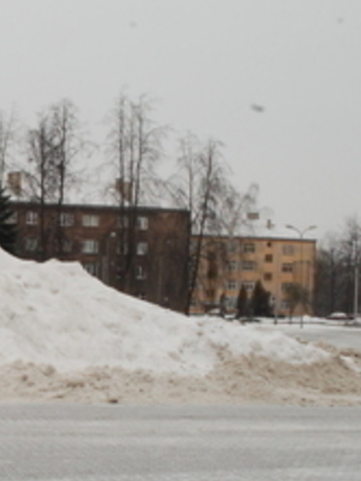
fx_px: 1001
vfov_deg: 26.9
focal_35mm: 72
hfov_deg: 19.2
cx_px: -85
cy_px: 310
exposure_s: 1/90
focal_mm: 22
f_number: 16
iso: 800
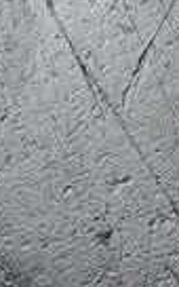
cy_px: -473
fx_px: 1561
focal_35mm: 200
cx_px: 476
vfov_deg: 9.1
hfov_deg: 6.2
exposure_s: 1/373
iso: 50
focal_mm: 4.65
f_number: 1.8
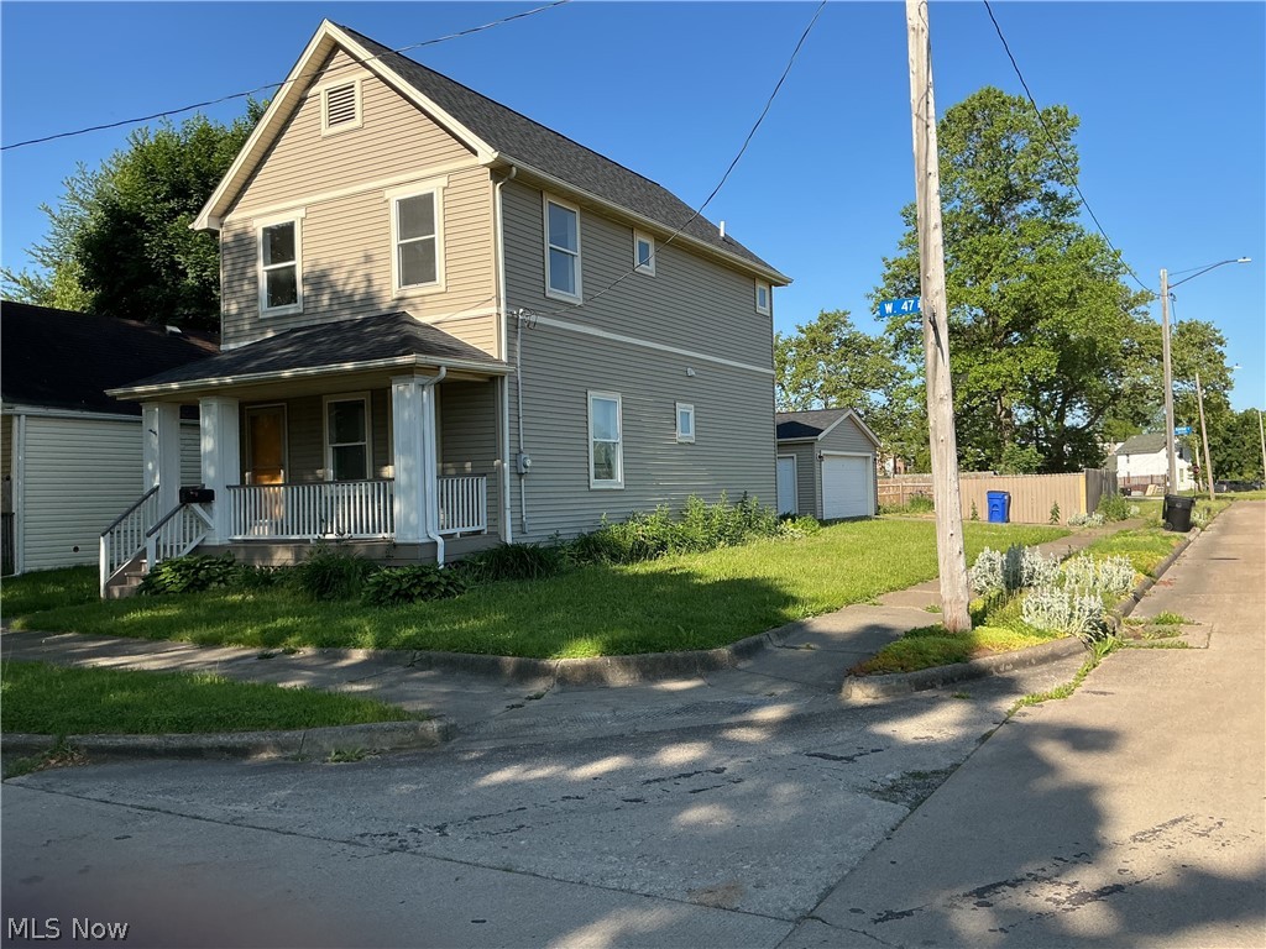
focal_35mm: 29
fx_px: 1061
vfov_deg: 48.2
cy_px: 474
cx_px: 633
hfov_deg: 61.7
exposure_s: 1/1848
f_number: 1.8
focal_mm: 3
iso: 25
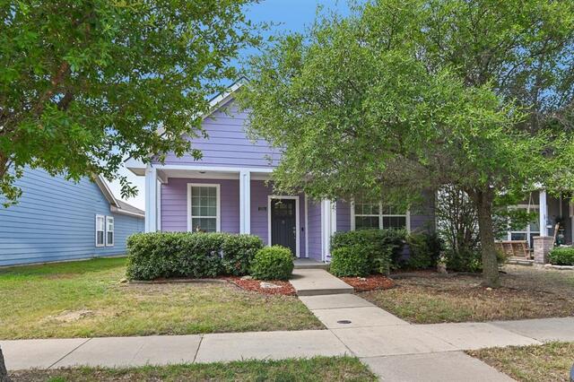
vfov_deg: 57.2
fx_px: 351
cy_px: 191
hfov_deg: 78.6
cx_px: 287
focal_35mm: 22
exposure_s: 1/320
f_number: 8
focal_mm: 22
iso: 400
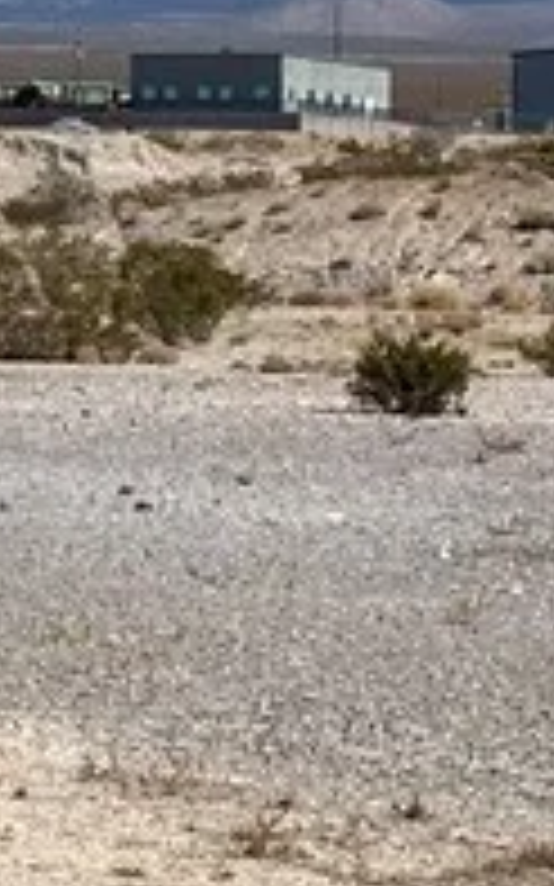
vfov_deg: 14.4
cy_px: 22
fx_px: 3457
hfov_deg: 8.1
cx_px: -955
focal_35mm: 143
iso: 25
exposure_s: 1/4274
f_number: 1.8
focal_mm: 4.25
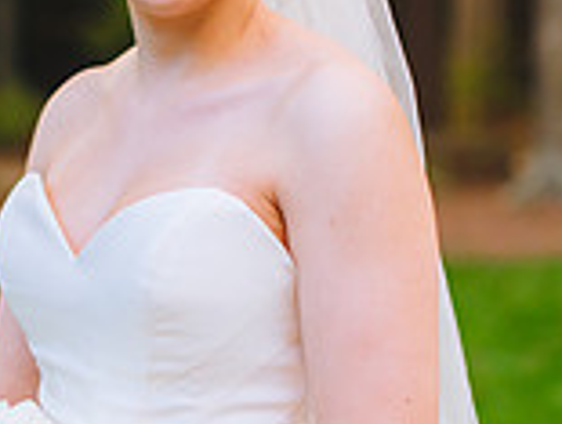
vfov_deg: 10.7
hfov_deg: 14.1
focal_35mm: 139
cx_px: 118
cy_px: 254
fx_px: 2262
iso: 400
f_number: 2
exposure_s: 1/400
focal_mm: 50
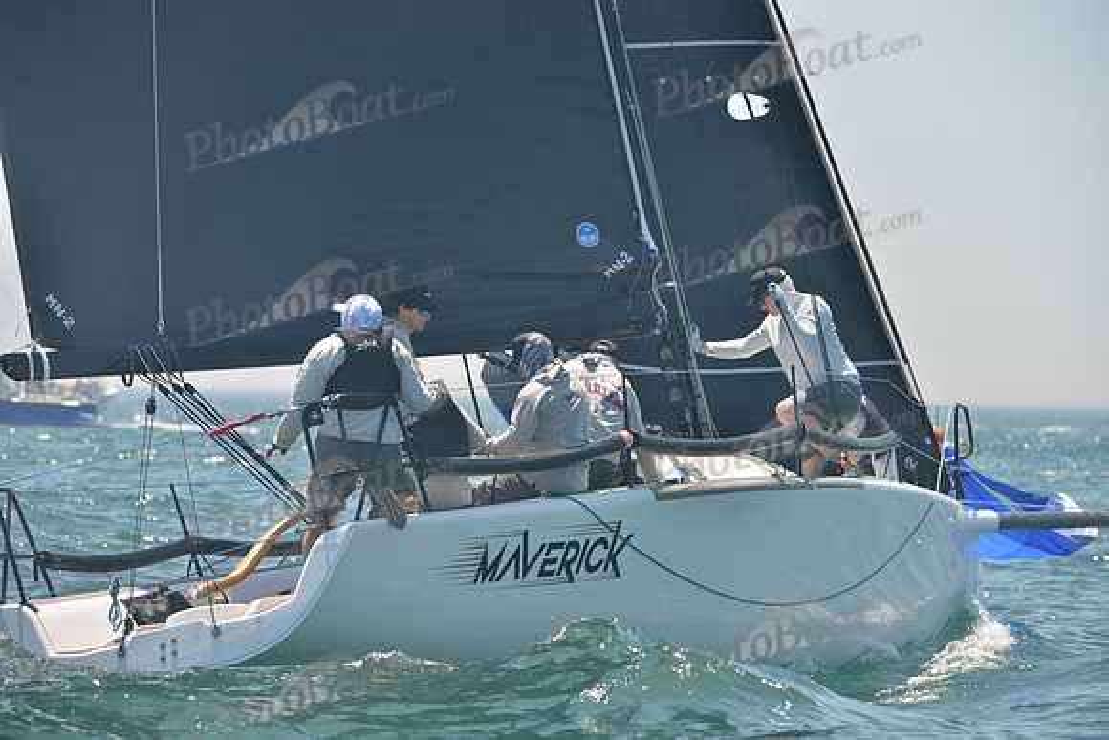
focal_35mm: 200
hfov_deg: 10.3
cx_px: 554
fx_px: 6162
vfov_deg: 6.9
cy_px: 370
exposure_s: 1/1000
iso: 280
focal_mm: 200
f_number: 5.6
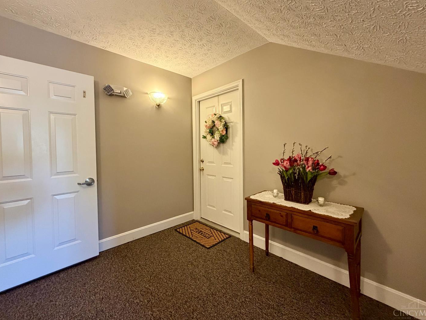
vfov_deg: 81.7
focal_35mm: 15
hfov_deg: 98.2
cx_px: 212
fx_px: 185
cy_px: 152
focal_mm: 2.22
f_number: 2.2
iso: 500
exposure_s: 1/60
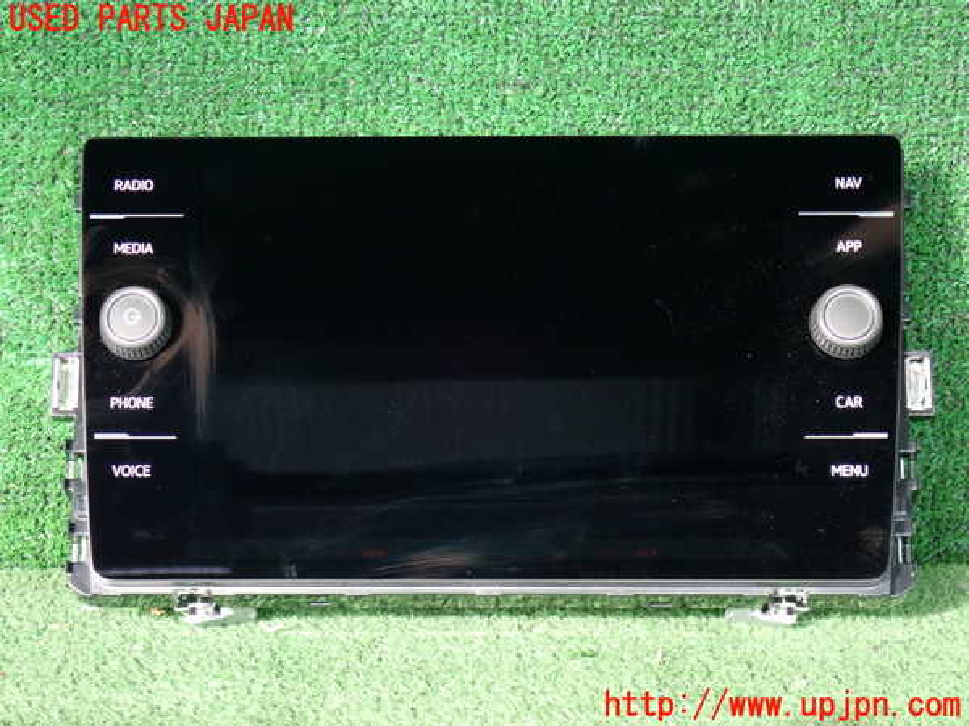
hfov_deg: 19.6
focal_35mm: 100
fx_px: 2799
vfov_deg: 14.8
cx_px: 484
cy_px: 363
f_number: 4.9
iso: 1000
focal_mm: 18
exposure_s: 1/125
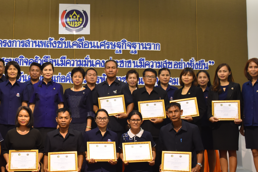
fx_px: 416
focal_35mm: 58
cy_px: 69
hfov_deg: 34.1
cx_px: 83
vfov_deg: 23.3
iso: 640
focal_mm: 24
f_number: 4
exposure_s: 1/60
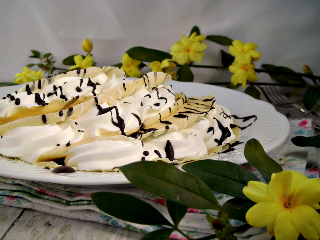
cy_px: 120
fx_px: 434
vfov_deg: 30.9
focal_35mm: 47
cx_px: 160
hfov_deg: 40.4
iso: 100
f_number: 3.4
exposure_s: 1/800
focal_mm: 8.3
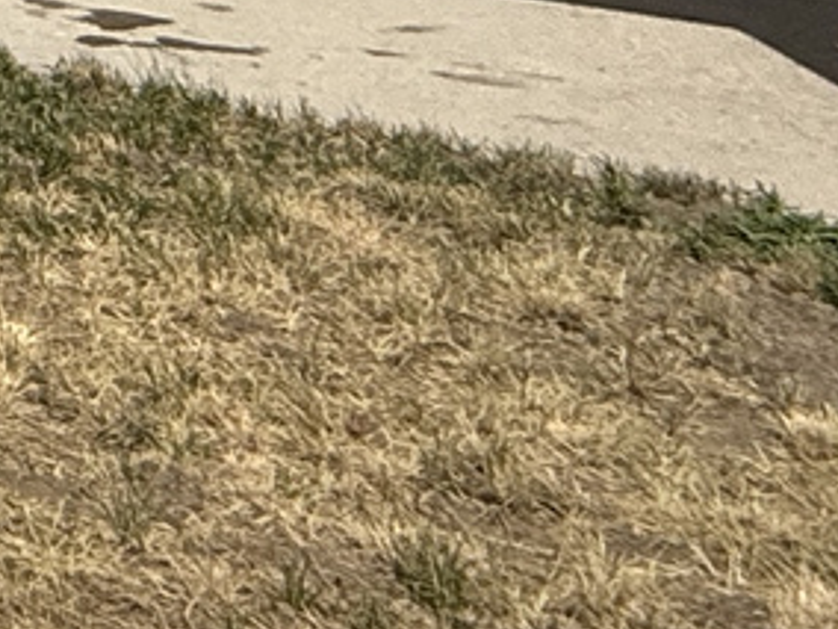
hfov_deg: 11.5
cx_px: -1655
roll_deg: +0.5
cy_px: -1057
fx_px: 2445
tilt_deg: +9.4
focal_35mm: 101
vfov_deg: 11.2
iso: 50
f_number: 2.2
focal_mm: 2.22
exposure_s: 1/4425
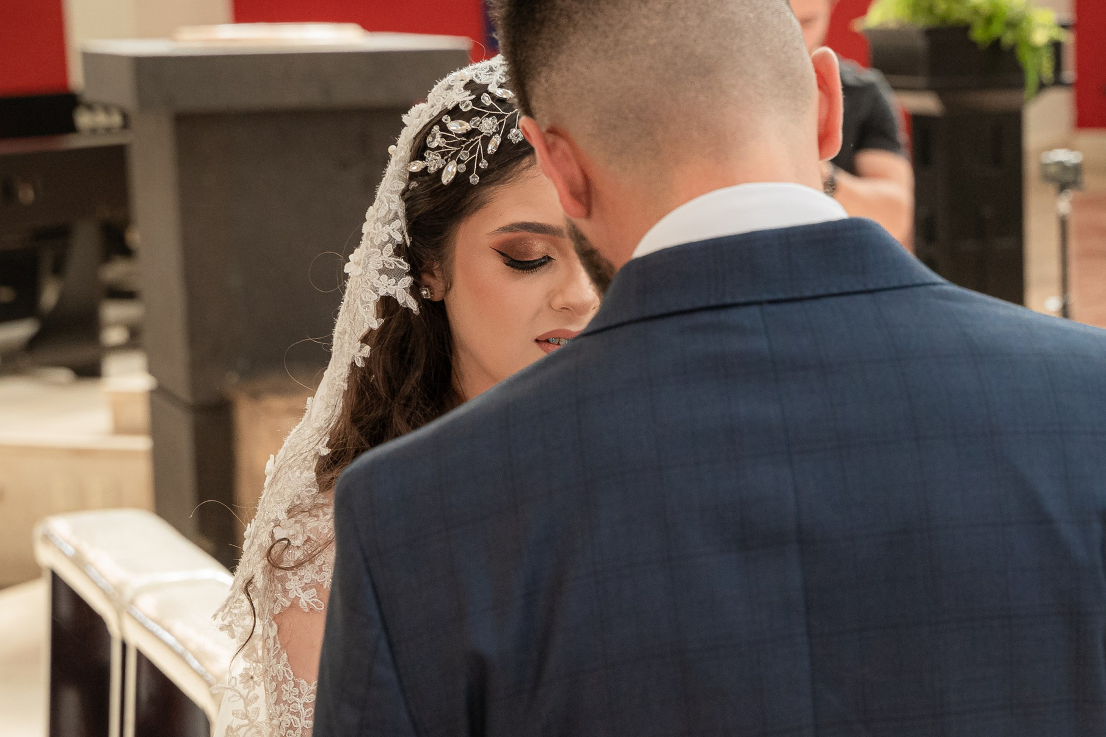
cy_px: 426
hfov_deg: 19.2
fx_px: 3257
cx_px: 748
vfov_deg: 12.9
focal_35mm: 106
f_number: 6.3
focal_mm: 75
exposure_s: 1/200
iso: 2000
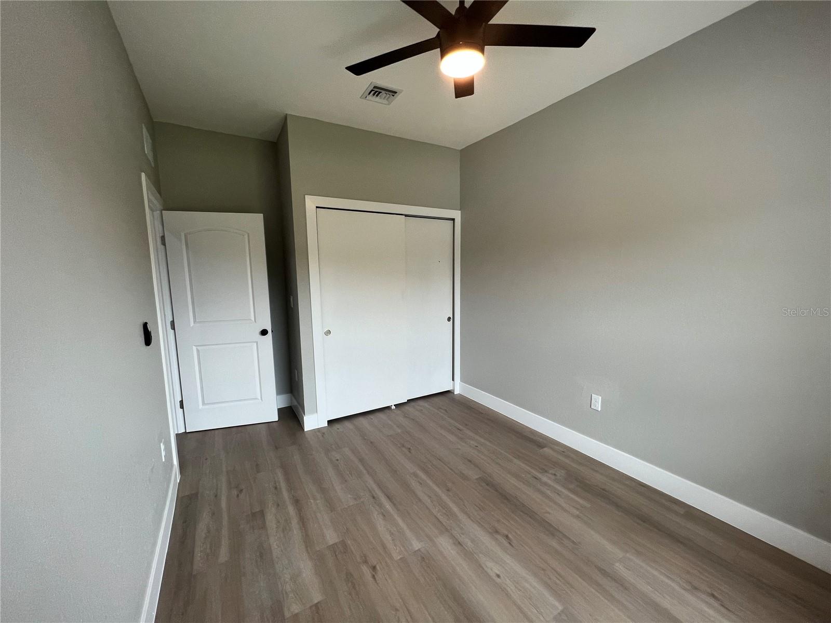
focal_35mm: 13
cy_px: 312
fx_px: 312
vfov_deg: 89.9
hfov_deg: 106.2
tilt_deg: -7.0
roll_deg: +0.4
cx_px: 416
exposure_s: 1/120
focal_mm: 1.57
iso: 80
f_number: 1.8
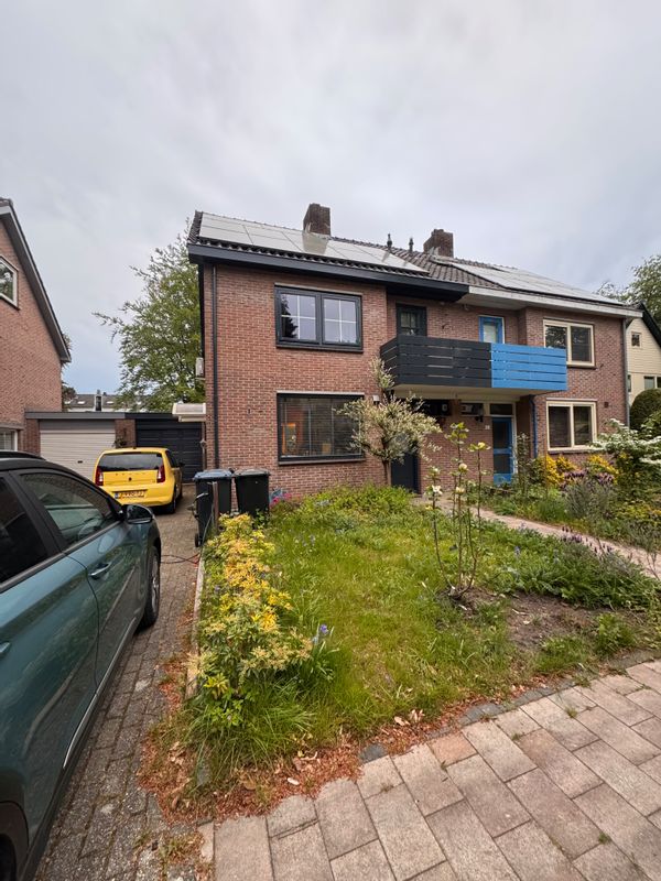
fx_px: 356
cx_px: 330
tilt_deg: +1.6
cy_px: 440
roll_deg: +3.2
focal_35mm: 14
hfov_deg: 85.7
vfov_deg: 102.1
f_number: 2.2
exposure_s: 1/99
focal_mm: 2.22
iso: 320
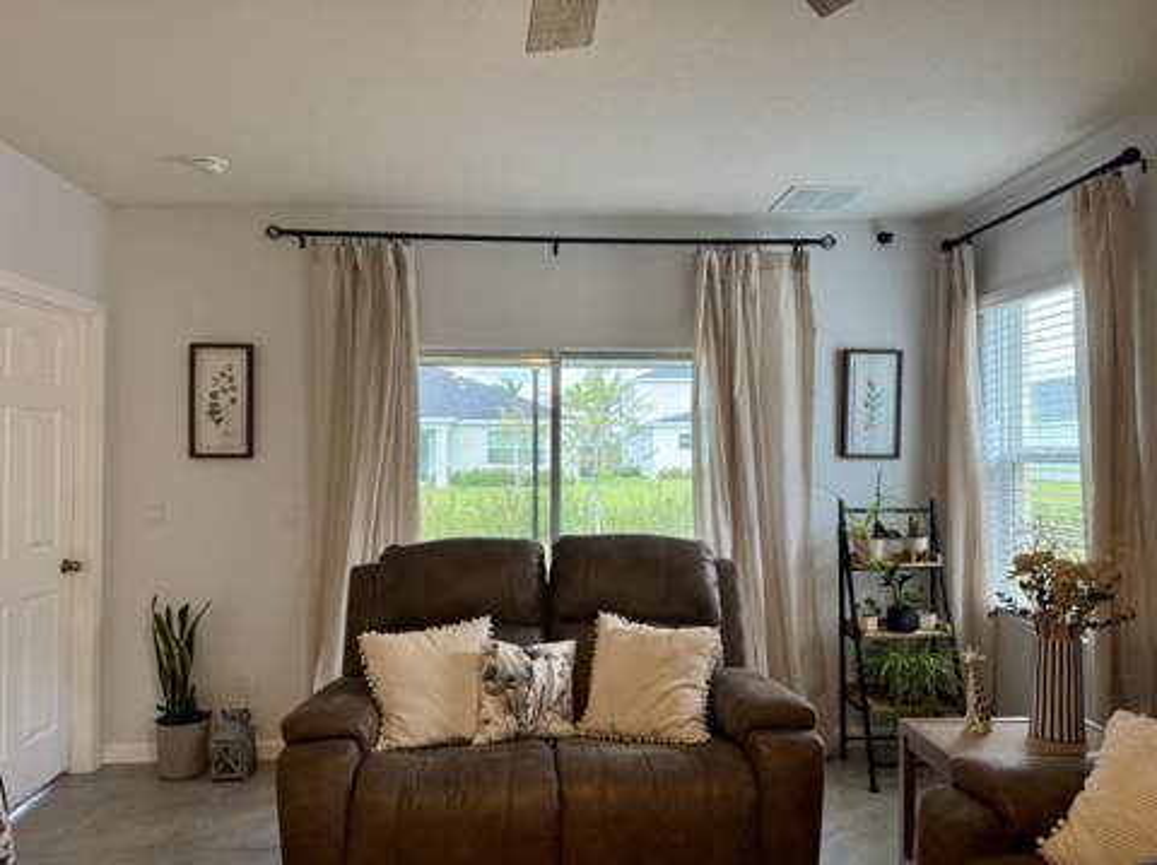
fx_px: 801
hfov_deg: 71.7
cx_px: 578
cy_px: 432
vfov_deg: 56.7
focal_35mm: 24
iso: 125
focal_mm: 6.76
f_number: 1.78
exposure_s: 1/120
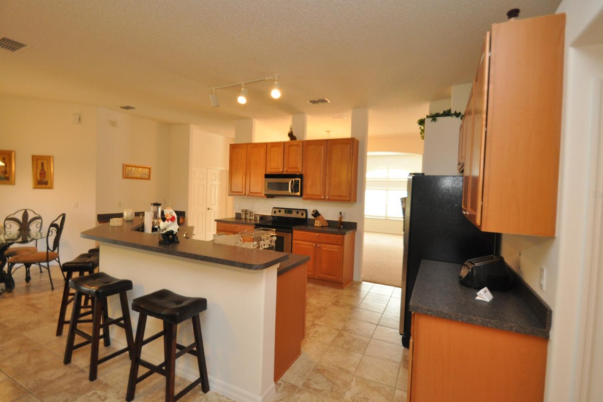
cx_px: 306
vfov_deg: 73.7
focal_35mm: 16
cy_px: 195
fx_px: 268
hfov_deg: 96.7
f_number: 4
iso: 800
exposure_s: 1/60
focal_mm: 10
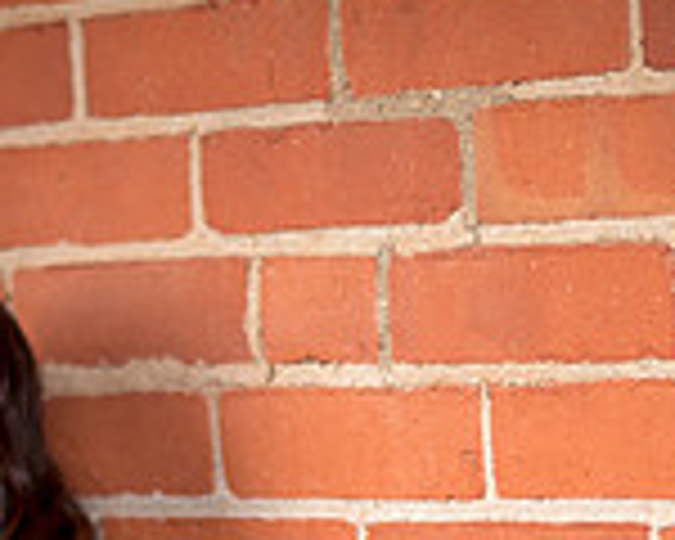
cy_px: 793
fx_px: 3936
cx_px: 277
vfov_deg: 7.7
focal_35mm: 197
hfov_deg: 9.8
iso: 200
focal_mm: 50
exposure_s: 1/50
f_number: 1.4
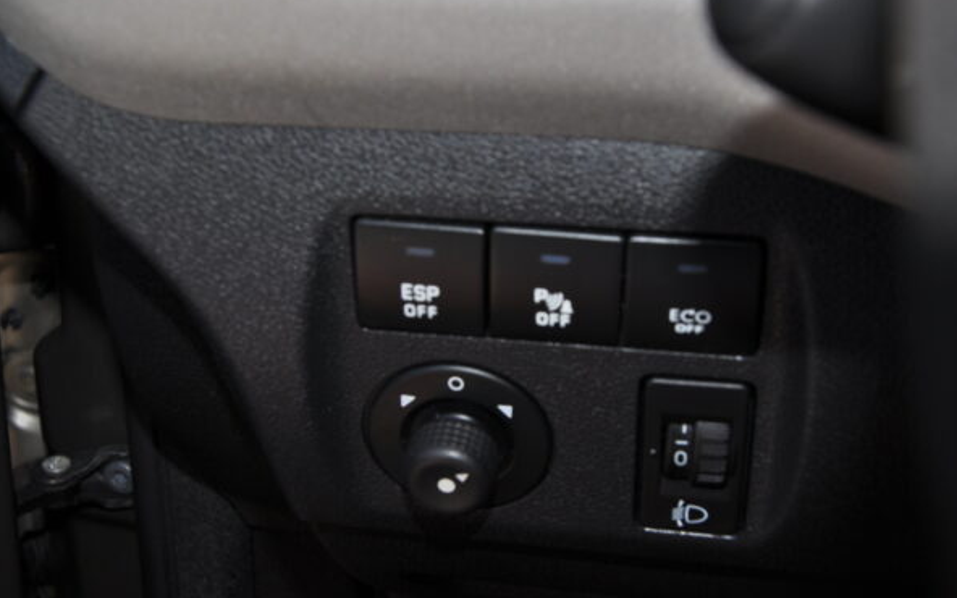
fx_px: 1695
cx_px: 482
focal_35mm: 65
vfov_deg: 20.0
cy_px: 300
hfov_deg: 31.5
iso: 200
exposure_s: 1/200
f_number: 10
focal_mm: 42
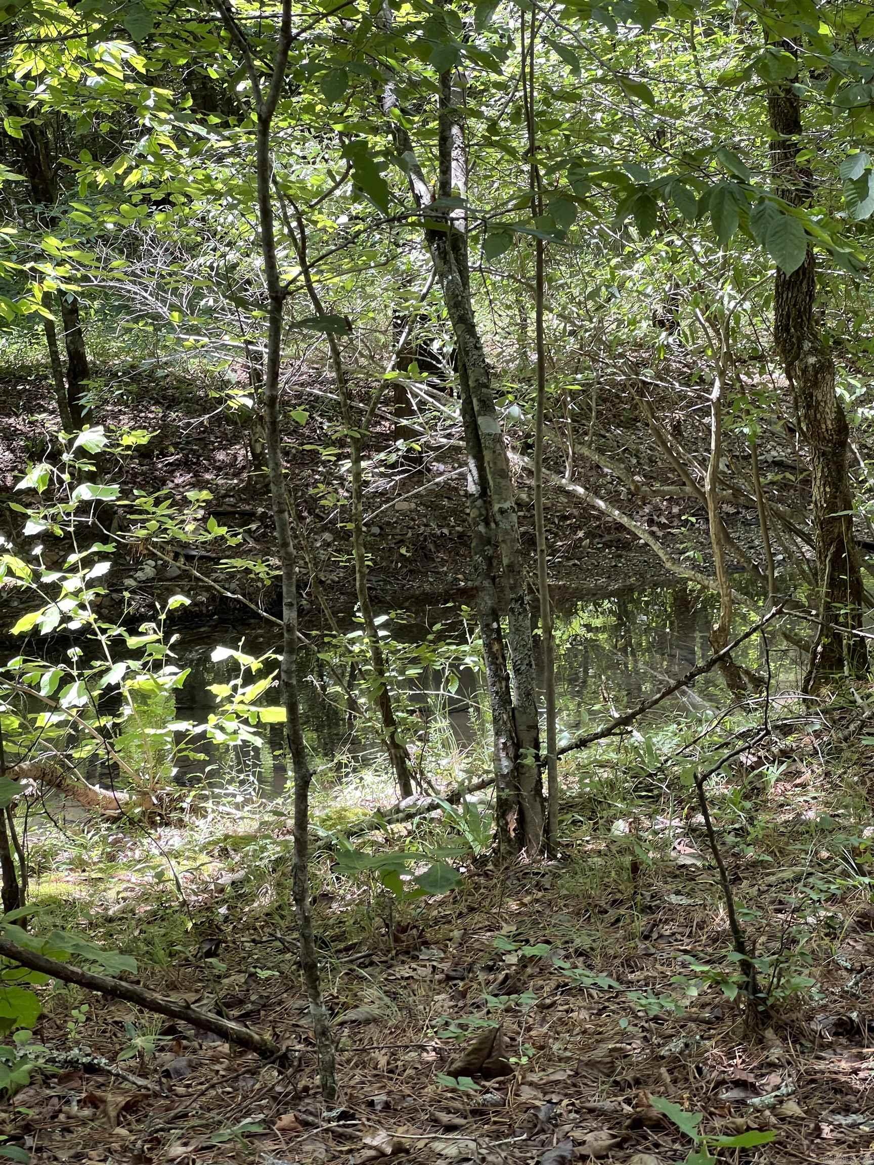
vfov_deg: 25.3
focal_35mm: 77
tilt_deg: -9.9
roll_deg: +2.3
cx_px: 437
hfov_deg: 19.1
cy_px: 582
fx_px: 2592
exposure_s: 1/121
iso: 80
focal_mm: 9
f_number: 2.8
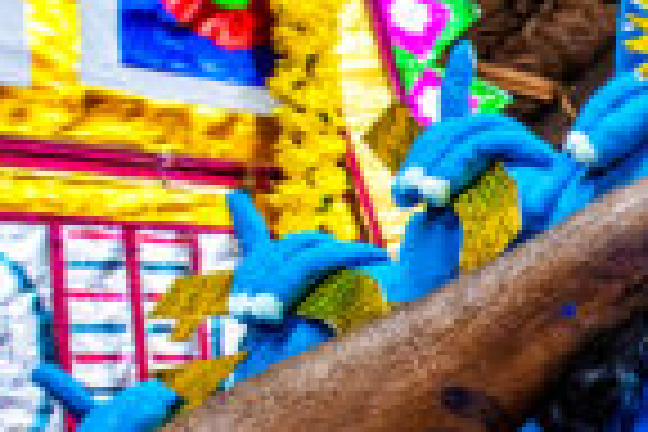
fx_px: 1170
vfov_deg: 19.7
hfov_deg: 19.8
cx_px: 1244
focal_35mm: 65
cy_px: 520
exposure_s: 1/50
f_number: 4.5
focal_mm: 15
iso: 800
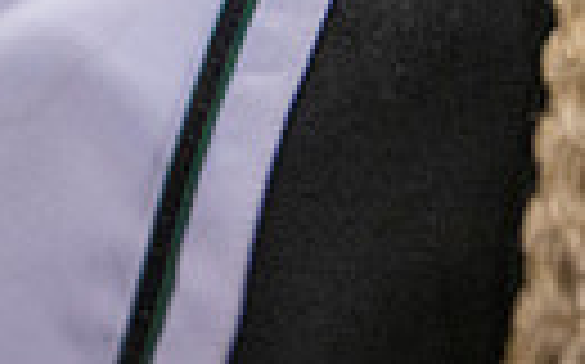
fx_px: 1816
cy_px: -470
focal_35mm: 114
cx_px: -464
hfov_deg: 15.7
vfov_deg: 10.2
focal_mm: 25
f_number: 3.2
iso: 2000
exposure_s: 1/500
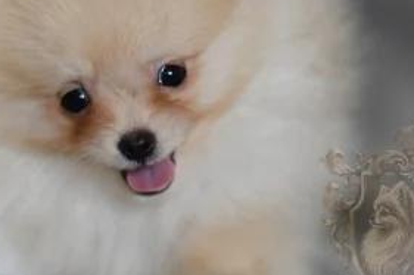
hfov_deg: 8.7
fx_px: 2712
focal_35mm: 236
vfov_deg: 5.8
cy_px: 124
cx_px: -7
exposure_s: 1/1000
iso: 400
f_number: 1.4
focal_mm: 85
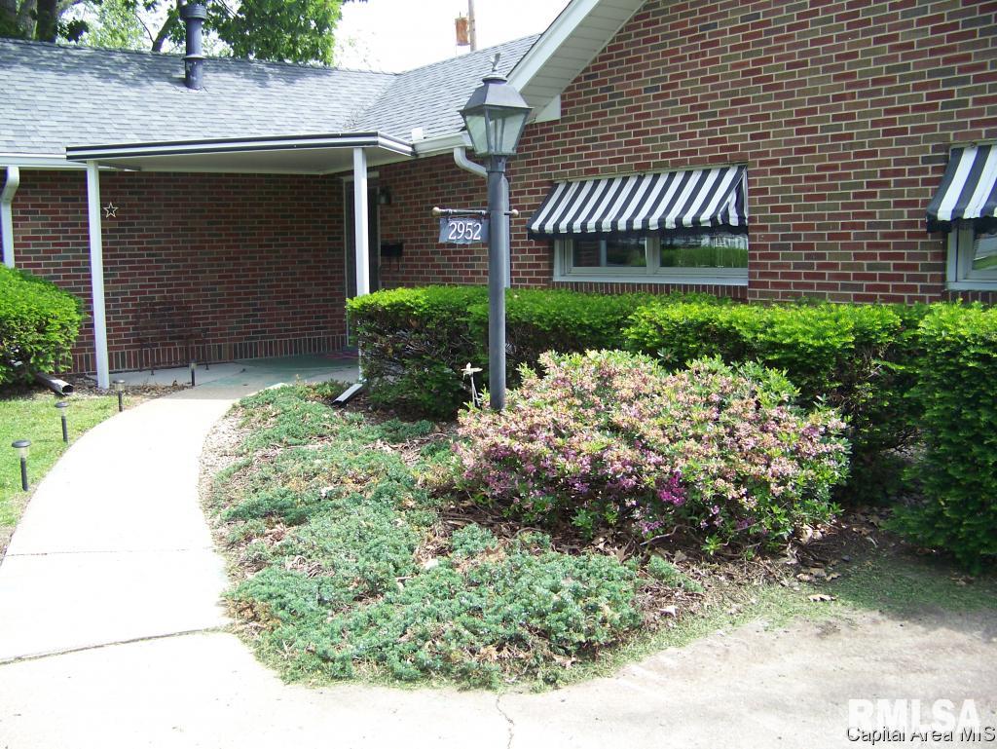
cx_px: 498
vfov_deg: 39.7
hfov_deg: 51.3
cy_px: 374
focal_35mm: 36
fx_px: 1037
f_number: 2.8
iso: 64
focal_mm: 5.85
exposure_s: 1/320
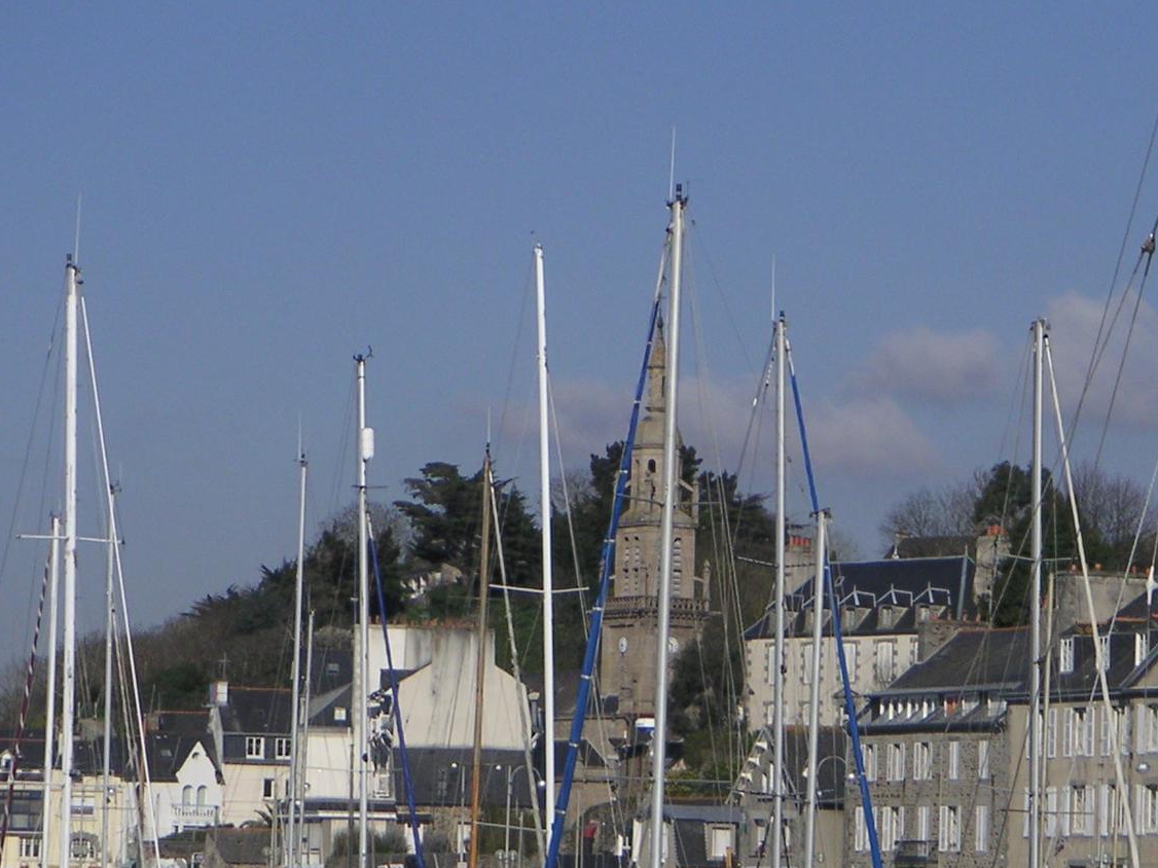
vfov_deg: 9.1
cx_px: 596
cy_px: 657
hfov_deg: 12.2
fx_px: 5418
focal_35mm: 162
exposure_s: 1/350
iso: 50
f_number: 8
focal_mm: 14.7
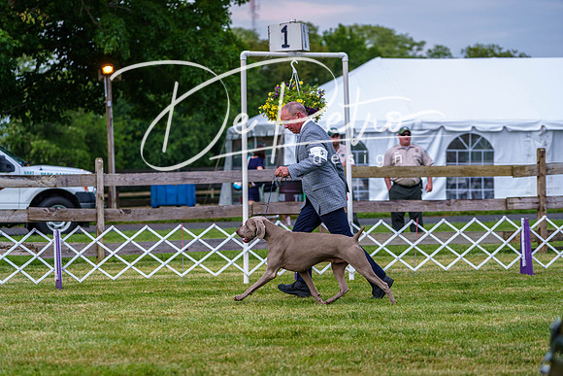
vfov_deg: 10.9
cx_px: 282
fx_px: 1971
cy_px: 188
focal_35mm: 126
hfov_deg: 16.3
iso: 160
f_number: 4
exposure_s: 1/500
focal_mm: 126
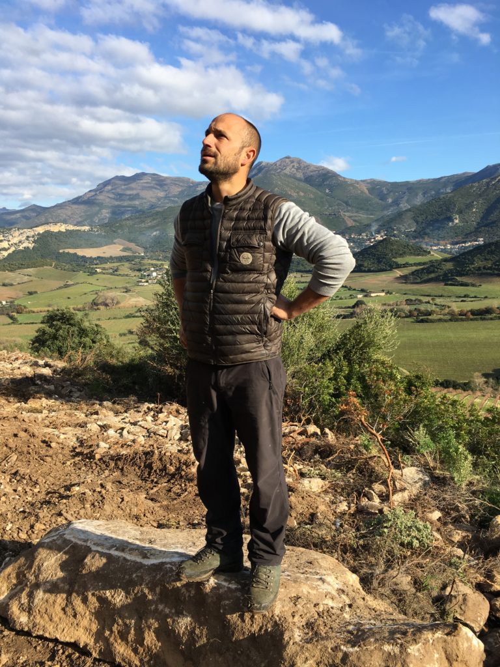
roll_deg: +0.7
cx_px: 250
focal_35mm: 29
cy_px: 334
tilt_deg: -9.0
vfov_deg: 61.7
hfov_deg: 48.2
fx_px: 559
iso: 25
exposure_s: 1/1083
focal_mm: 4.15
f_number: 2.2
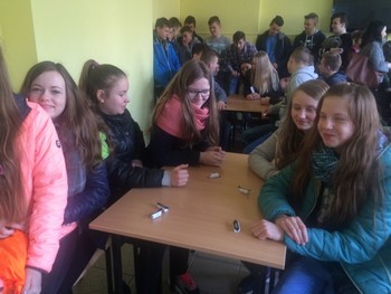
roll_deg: -0.6
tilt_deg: -18.9
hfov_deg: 61.6
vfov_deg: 48.3
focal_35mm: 29
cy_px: 147
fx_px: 328
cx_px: 196
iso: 160
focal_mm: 4.15
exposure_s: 1/33
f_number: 2.2
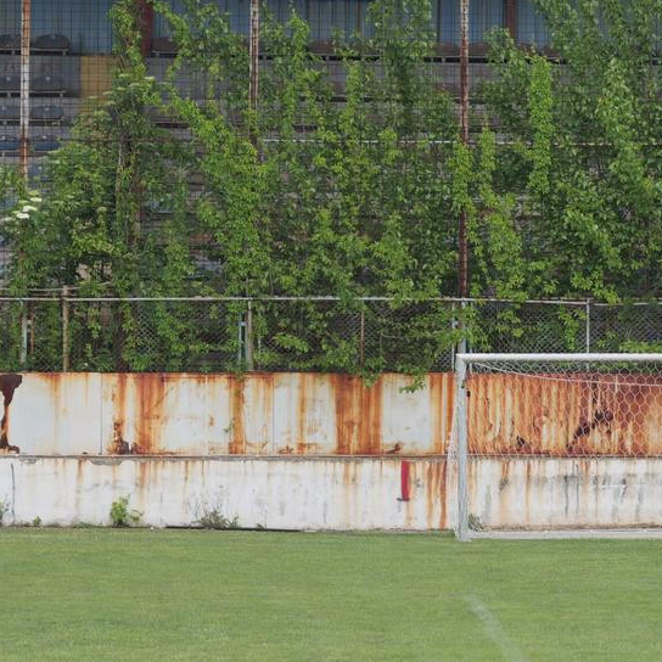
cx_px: 706
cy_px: 270
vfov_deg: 8.9
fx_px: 4262
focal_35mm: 197
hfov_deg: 8.8
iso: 200
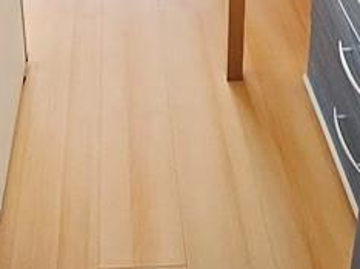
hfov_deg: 33.6
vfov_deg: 18.8
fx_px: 592
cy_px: -234
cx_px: 132
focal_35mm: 57
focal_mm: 1.7
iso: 125
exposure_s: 1/50
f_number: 2.2
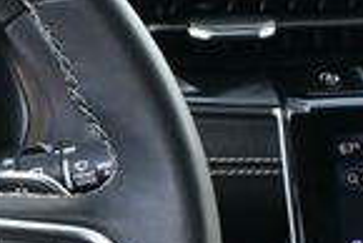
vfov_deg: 7.5
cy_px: 291
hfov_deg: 10.7
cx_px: -255
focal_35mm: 182
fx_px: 1838
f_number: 4.5
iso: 400
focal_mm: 27.5
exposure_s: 1/125
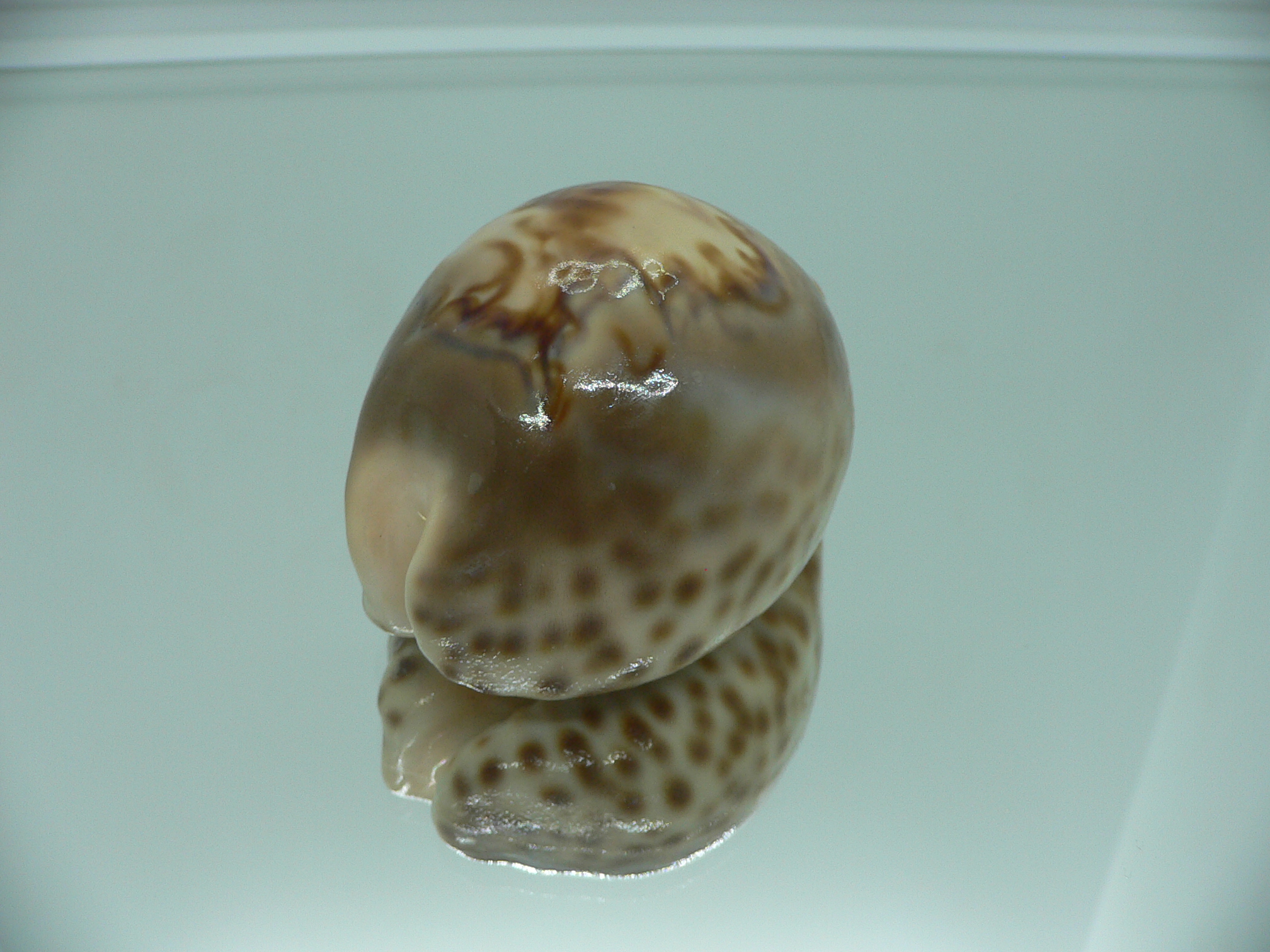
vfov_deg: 40.7
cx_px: 635
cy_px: 476
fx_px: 1284
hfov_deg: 52.6
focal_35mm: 35
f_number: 2.8
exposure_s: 1/60
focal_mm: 4.6
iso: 80
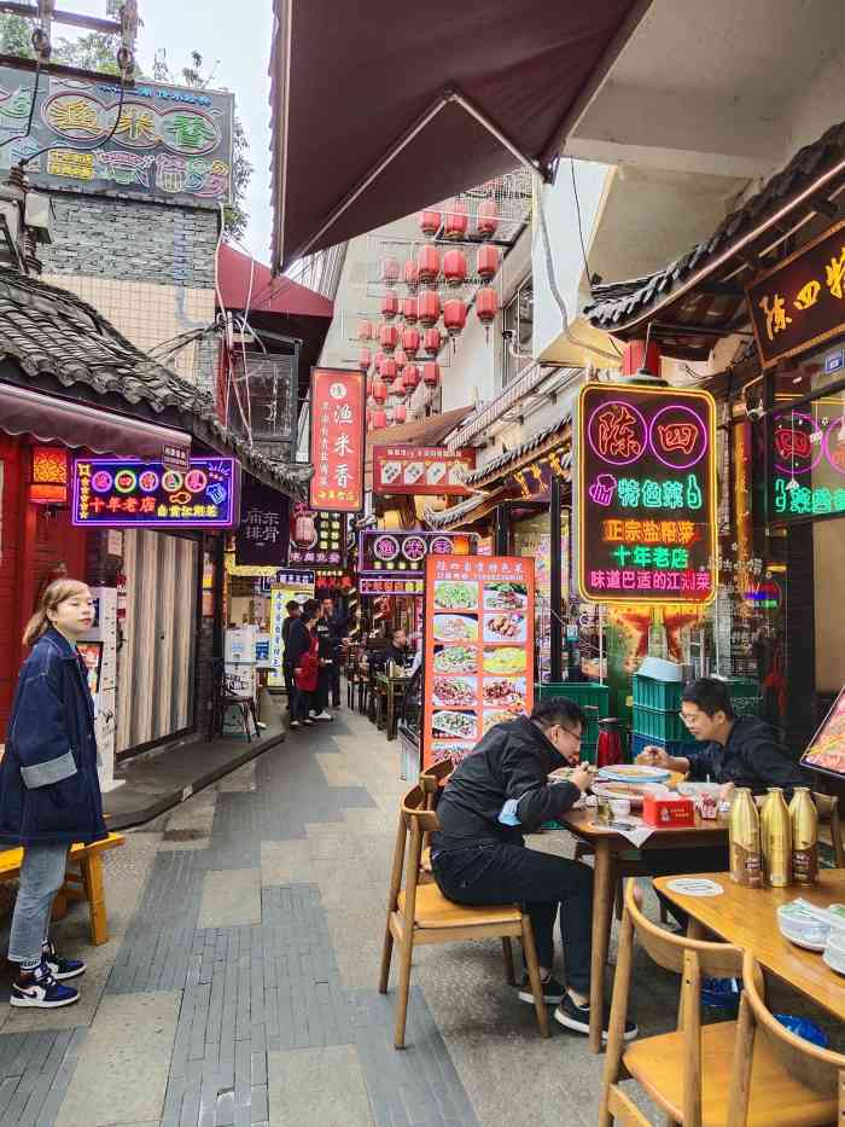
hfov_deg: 48.2
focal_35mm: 29
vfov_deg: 61.7
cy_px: 564
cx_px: 422
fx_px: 944
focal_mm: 4.27
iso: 62
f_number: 1.8
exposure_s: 1/100
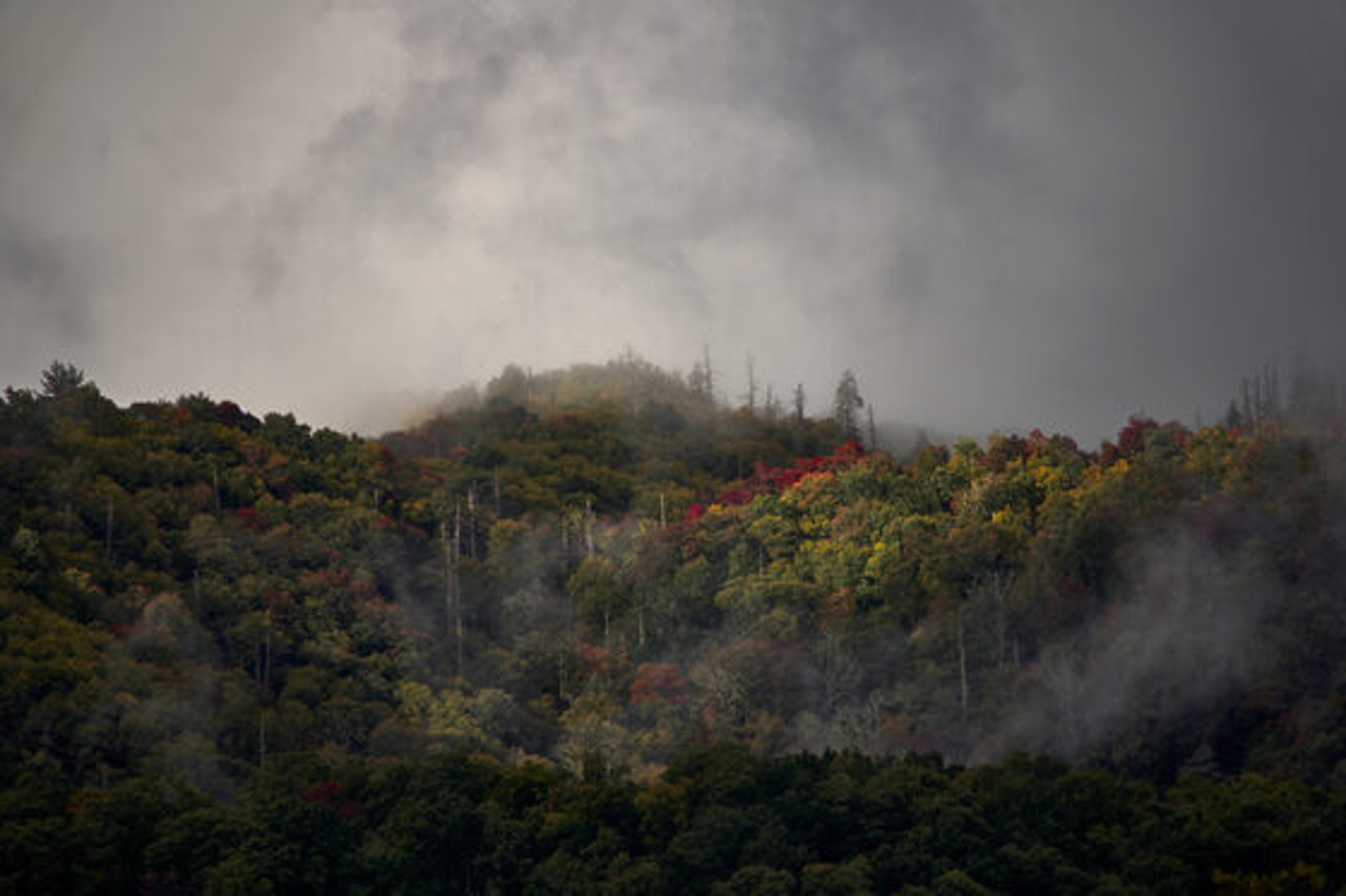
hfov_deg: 3.7
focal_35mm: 560
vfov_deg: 2.5
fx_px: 20930
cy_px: 448
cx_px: 673
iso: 320
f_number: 8
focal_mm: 560
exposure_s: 1/1000
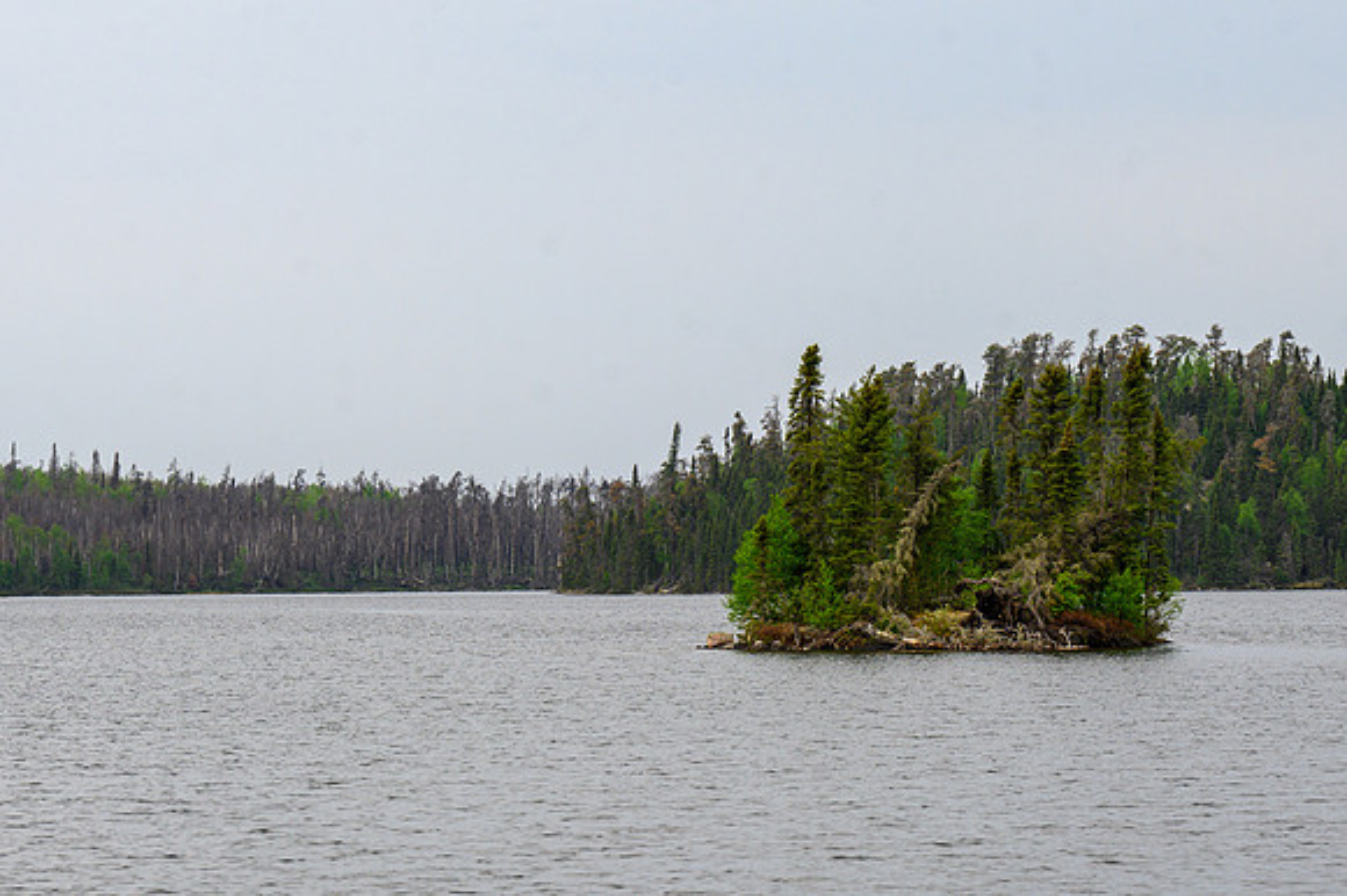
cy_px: 448
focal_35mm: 172
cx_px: 674
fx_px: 6432
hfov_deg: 12.0
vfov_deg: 8.0
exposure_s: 1/400
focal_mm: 115
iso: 360
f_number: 8
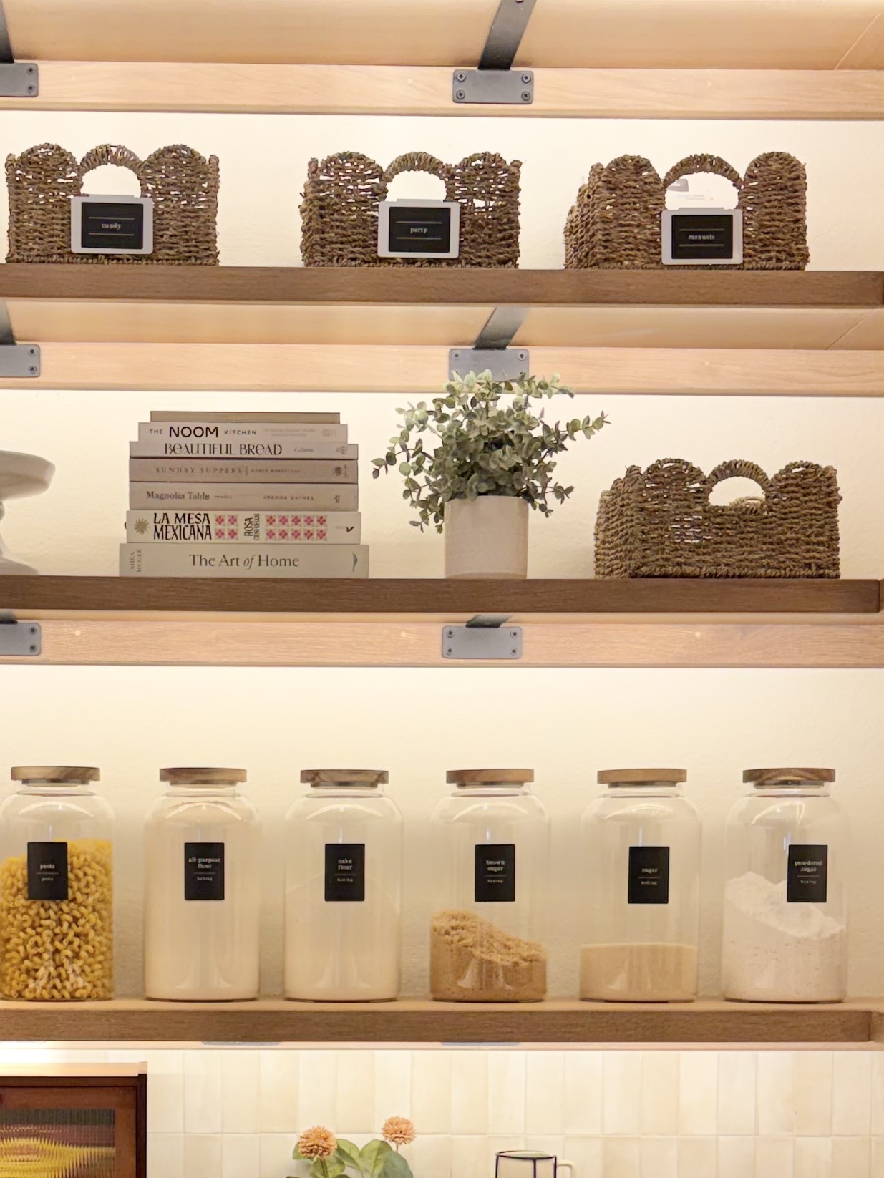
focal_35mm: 56
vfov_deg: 33.5
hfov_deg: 25.9
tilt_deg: -3.1
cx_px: 272
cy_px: 912
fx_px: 1906
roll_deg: -1.1
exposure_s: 1/120
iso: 80
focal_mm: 5.96
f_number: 1.6
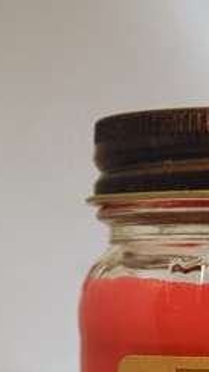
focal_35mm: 227
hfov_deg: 5.3
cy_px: 462
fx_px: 2243
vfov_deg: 9.3
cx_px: 294
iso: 200
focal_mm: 55
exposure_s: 1/125
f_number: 5.6
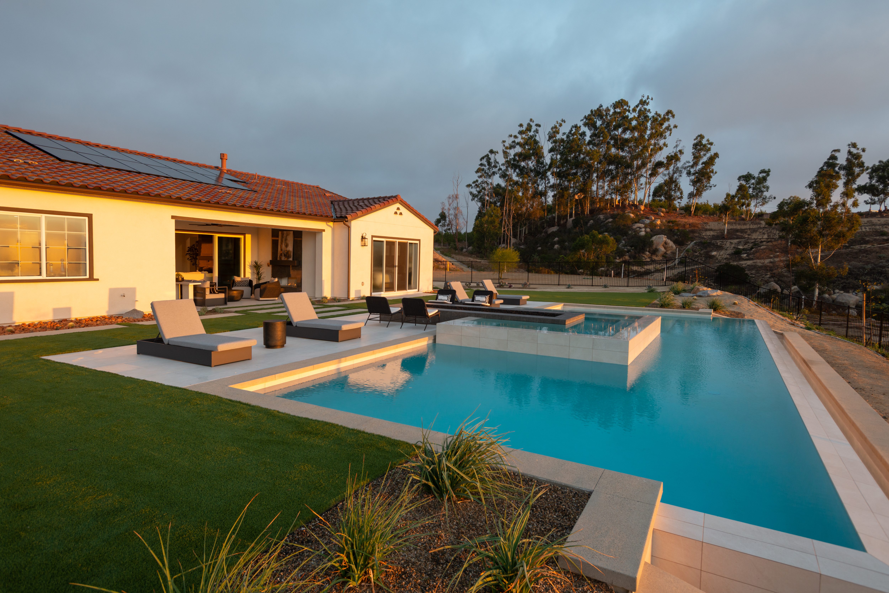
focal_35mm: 20
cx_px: 444
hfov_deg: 84.0
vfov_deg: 62.0
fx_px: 494
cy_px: 296
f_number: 8
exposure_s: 1/50
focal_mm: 20
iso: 250
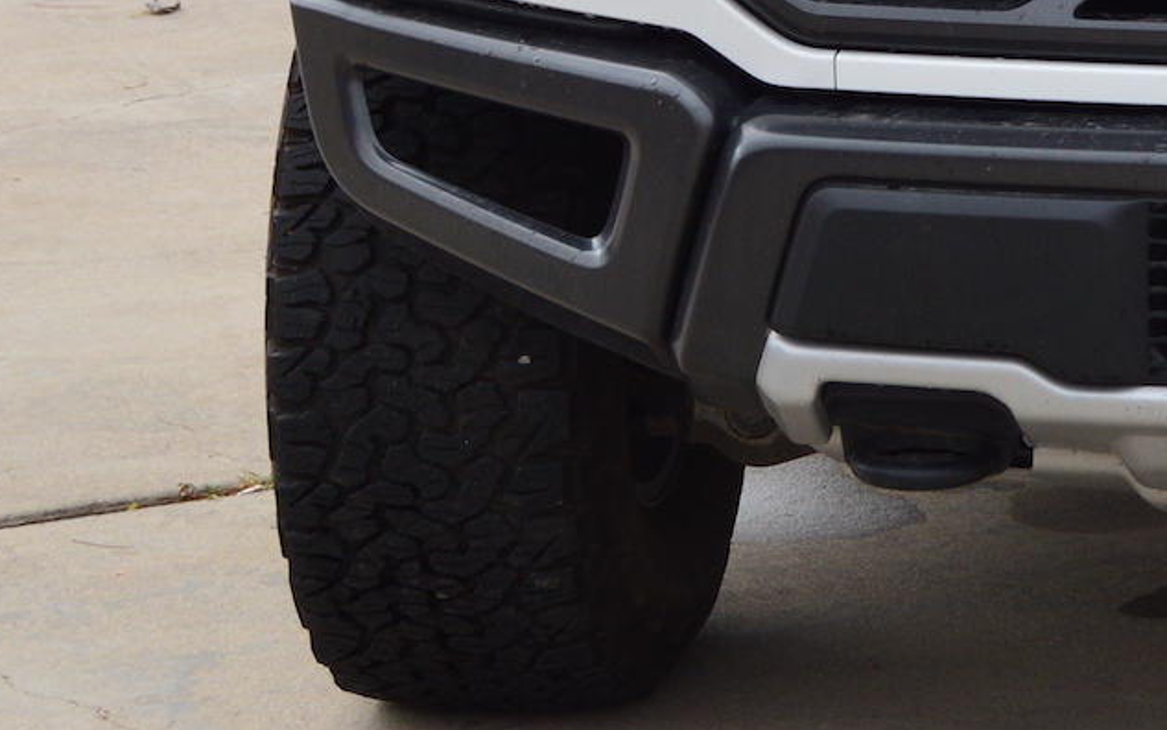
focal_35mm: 144
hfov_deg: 13.9
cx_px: 1565
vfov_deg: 8.9
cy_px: -418
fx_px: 4567
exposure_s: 1/320
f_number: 10
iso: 400
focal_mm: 31
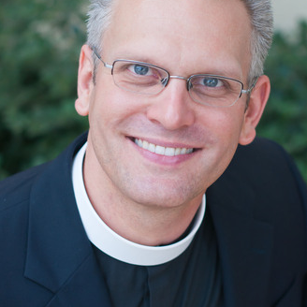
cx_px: 154
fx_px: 973
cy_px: 153
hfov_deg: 17.9
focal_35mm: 97
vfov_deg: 17.9
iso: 400
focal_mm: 50
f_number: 3.2
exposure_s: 1/800
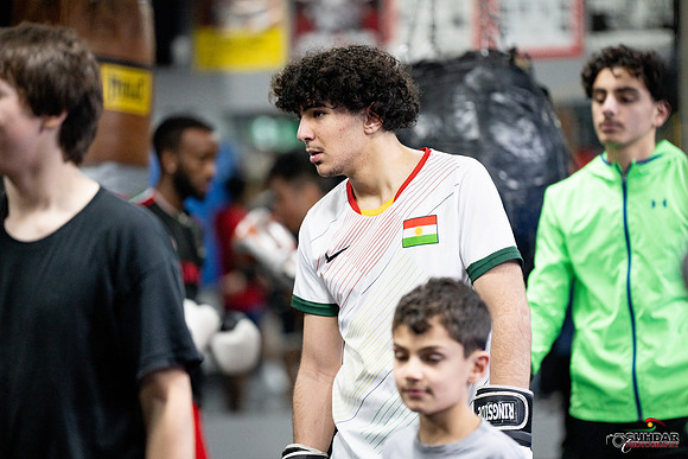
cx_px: 344
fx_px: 3823
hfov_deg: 10.3
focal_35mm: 200
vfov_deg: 6.9
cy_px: 230
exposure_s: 1/500
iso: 4000
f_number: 2.8
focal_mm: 200
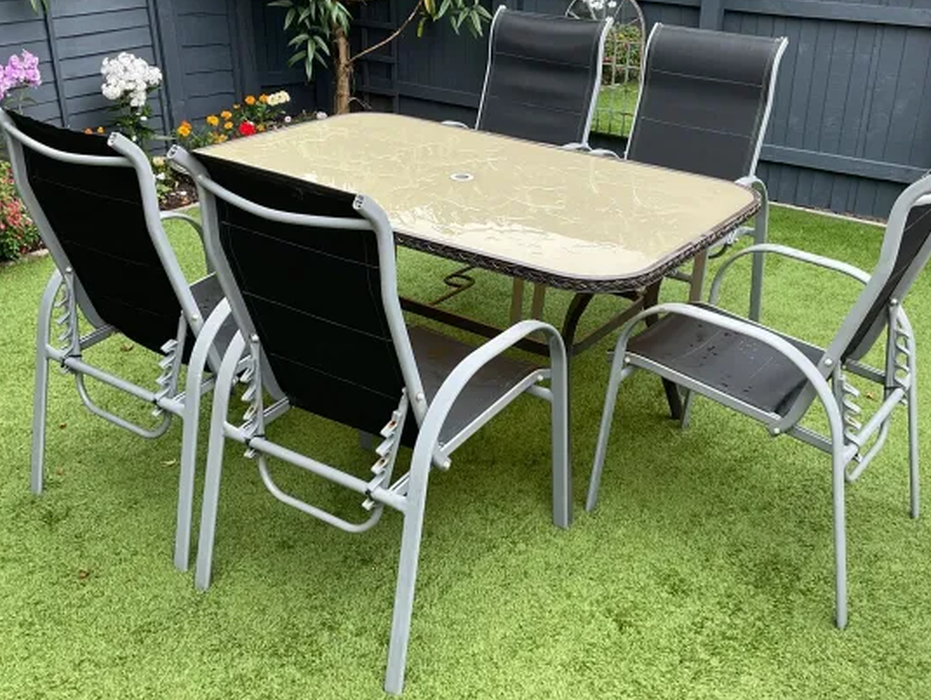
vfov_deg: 36.8
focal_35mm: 39
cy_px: 291
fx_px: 1050
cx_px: 498
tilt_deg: -21.8
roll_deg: -2.3
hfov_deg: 47.8
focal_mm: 3
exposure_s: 1/123
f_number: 1.8
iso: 16
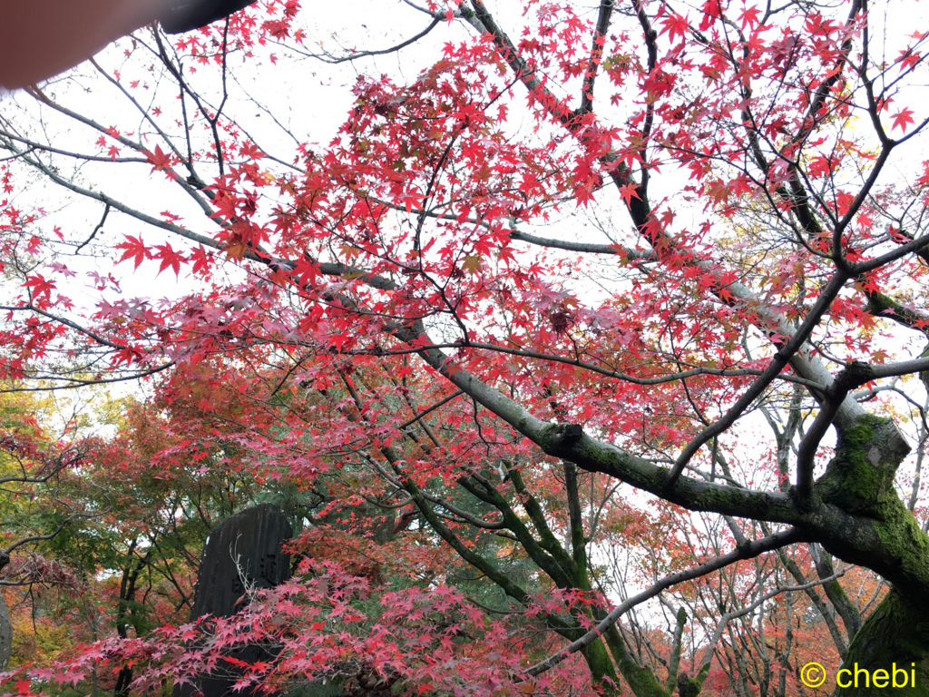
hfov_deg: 61.7
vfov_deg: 48.2
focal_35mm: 29
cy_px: 348
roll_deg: -2.8
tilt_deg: +26.4
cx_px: 464
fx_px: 778
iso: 25
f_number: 2.2
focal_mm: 4.15
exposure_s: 1/60
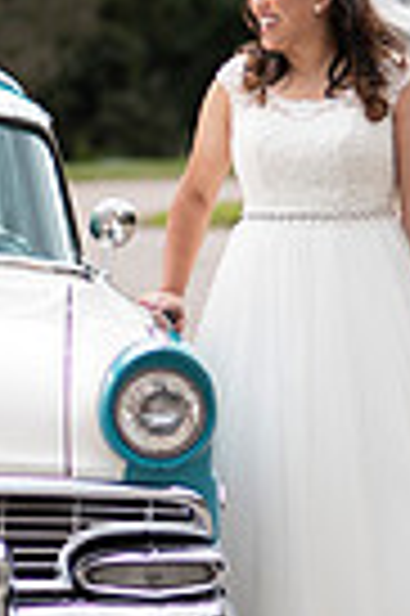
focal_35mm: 361
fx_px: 6182
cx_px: -248
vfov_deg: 5.7
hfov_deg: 3.8
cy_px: 398
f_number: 2
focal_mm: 85
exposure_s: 1/250
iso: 125
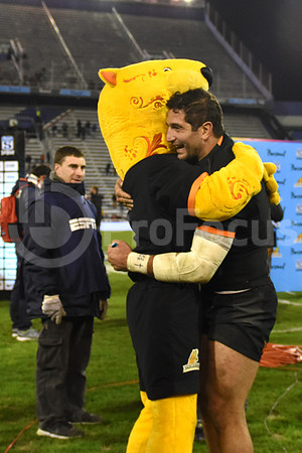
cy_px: 226
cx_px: 151
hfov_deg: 36.9
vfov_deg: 53.1
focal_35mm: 36
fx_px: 453
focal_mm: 24
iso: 2000
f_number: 2.8
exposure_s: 1/640
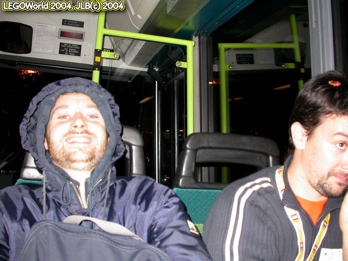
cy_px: 130
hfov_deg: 49.0
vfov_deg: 37.7
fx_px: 382
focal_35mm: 38
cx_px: 174
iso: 100
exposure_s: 1/60
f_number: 2.6
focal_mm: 7.85
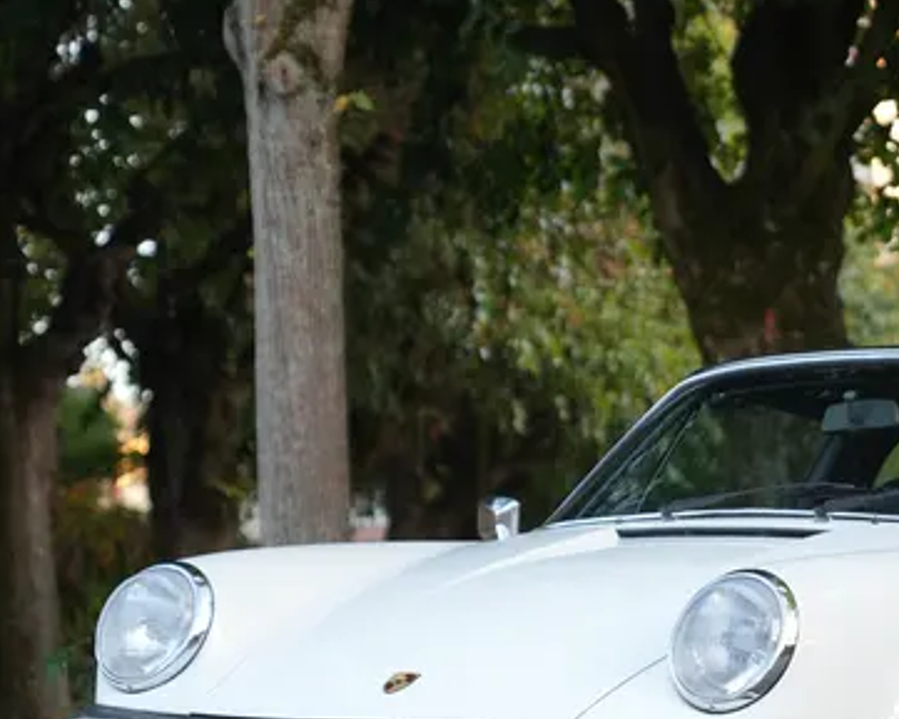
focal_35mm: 135
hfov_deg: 14.1
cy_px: 593
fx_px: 3593
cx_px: 824
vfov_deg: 11.4
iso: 400
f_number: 2.8
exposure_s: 1/125
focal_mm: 65
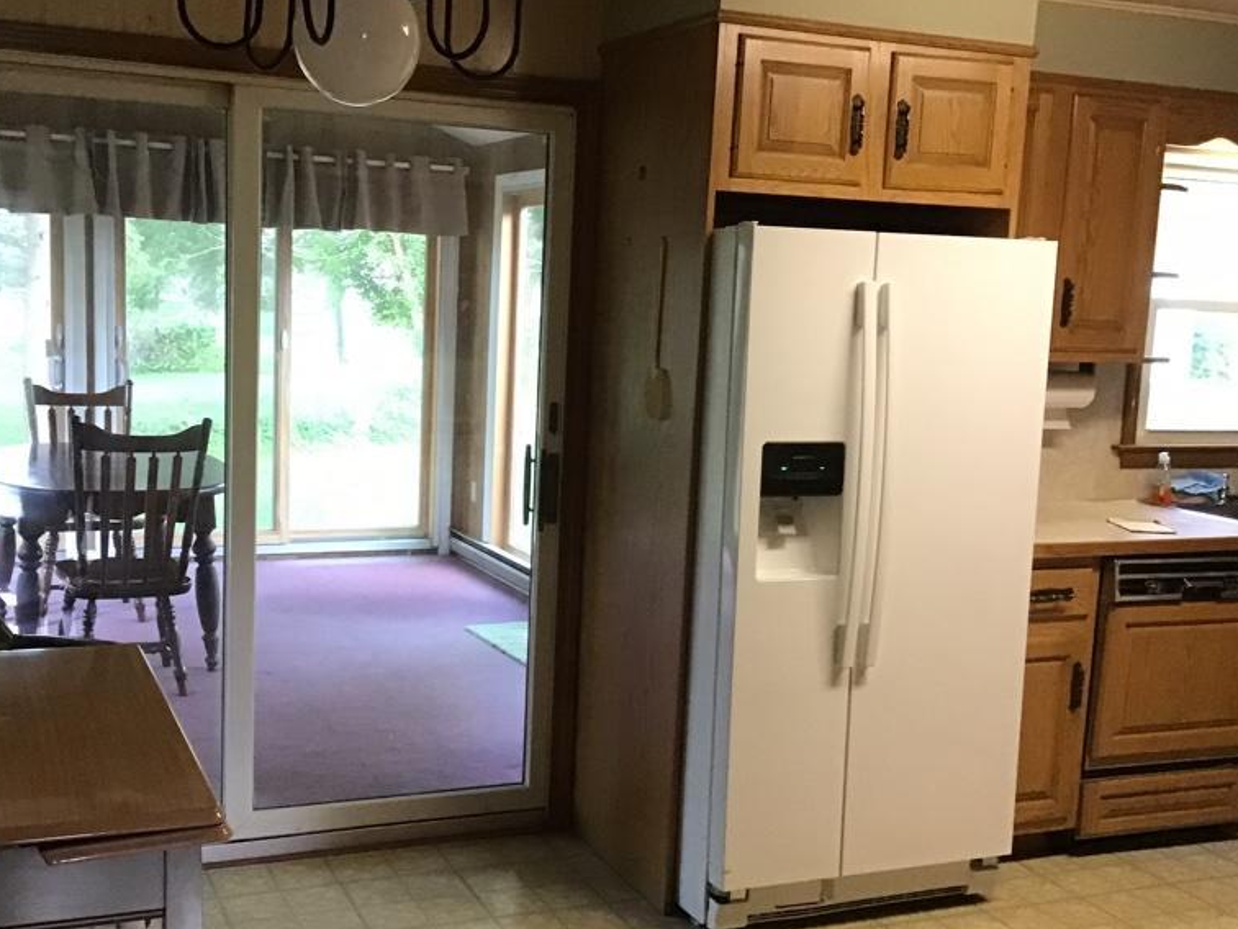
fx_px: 1502
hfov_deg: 44.7
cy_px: 510
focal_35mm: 42
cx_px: 555
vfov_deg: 34.3
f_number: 2.4
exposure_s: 1/30
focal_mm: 3.3
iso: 200
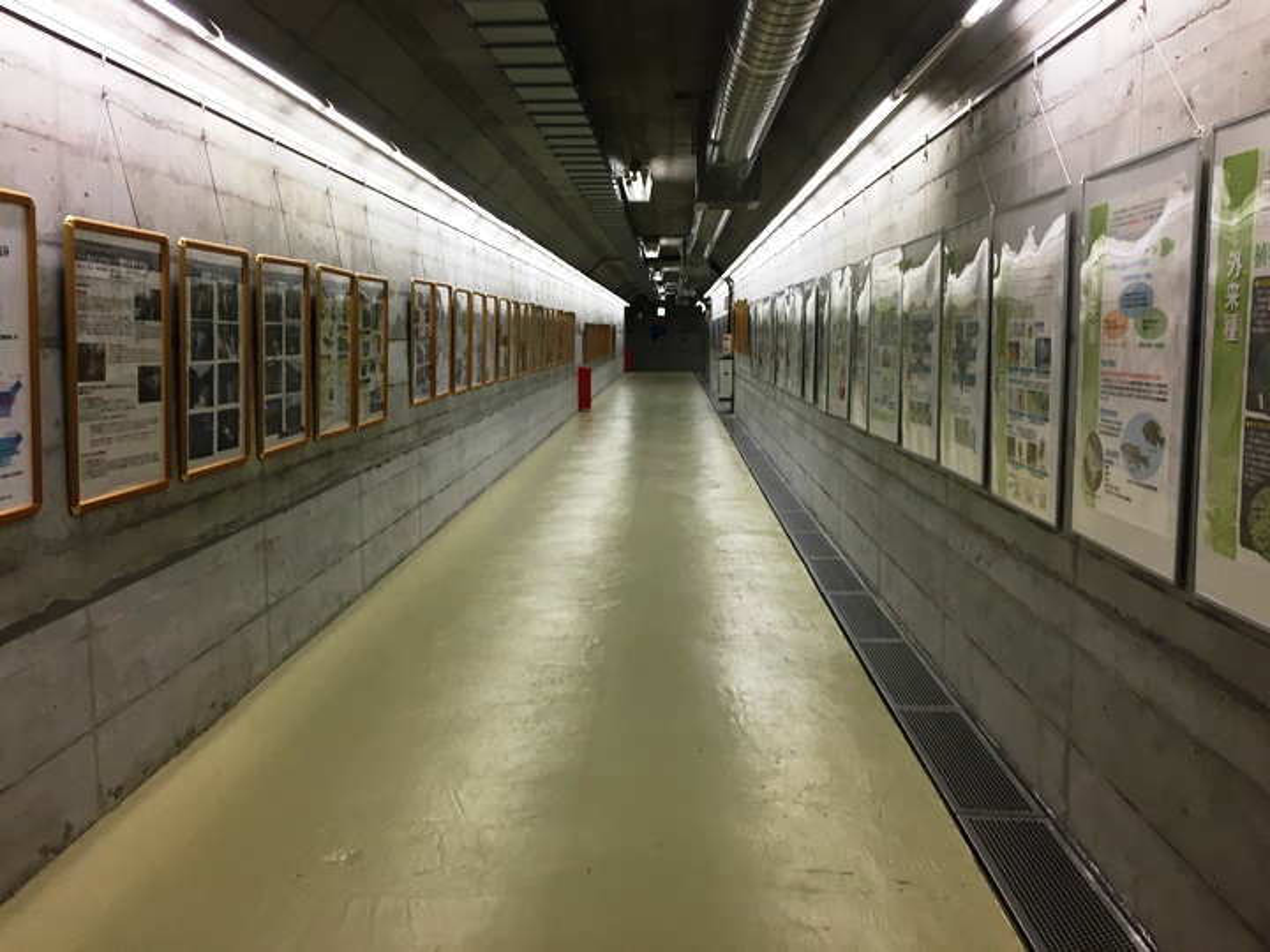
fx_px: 1064
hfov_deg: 61.7
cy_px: 476
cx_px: 635
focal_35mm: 29
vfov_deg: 48.2
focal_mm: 4.15
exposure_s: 1/30
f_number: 2.2
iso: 25
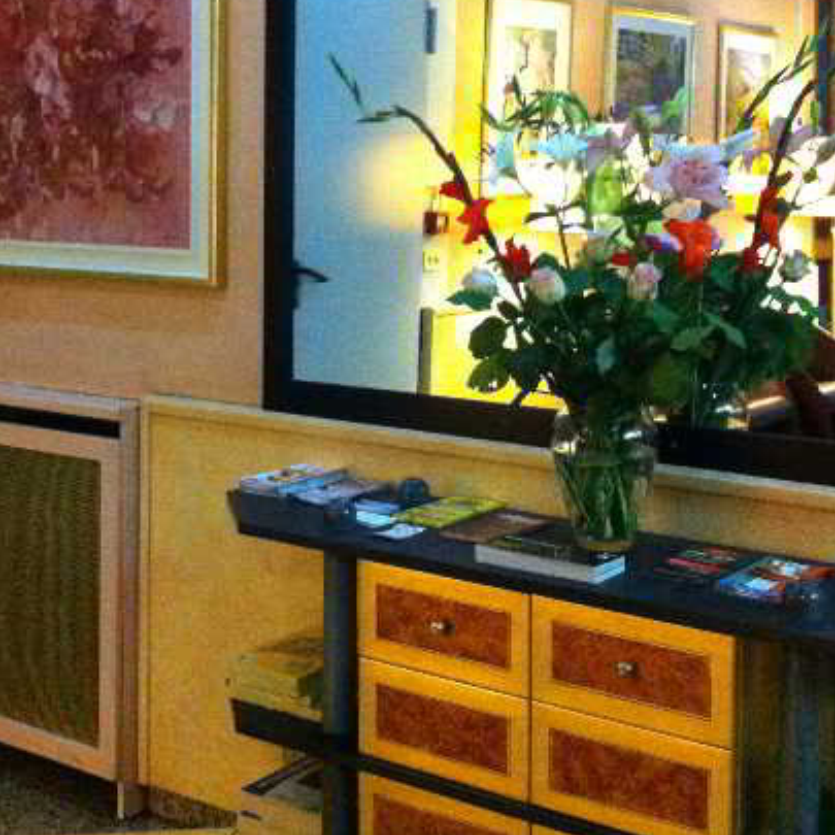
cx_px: 291
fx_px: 1665
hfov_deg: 28.0
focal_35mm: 61
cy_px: 223
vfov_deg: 27.8
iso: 640
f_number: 2.8
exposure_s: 1/15
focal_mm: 3.85
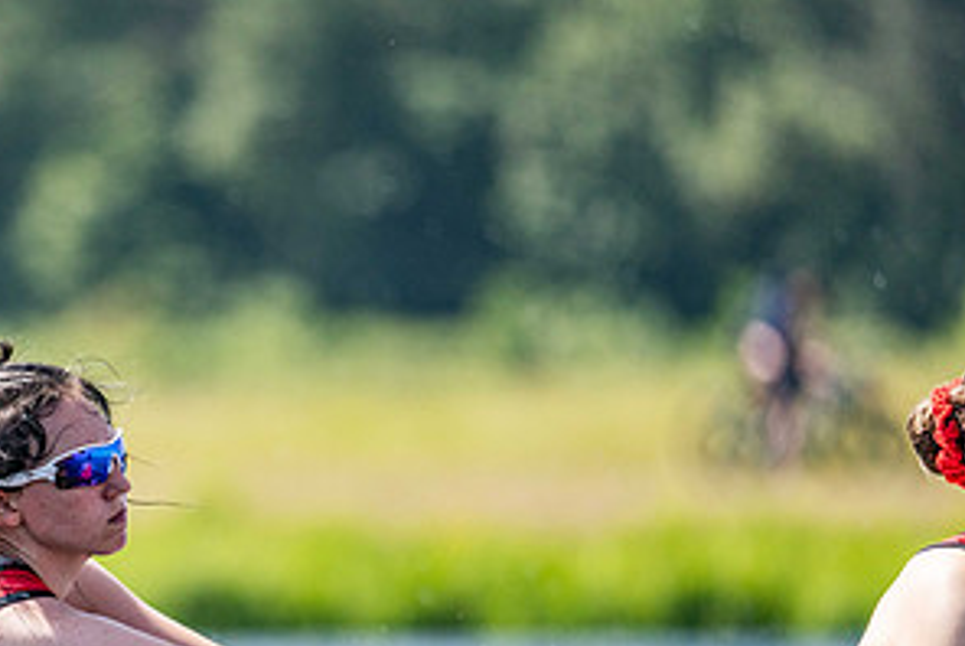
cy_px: 628
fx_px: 21009
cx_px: 62
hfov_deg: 2.6
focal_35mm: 783
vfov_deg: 1.8
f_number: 4.5
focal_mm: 400
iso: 320
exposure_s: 1/2500
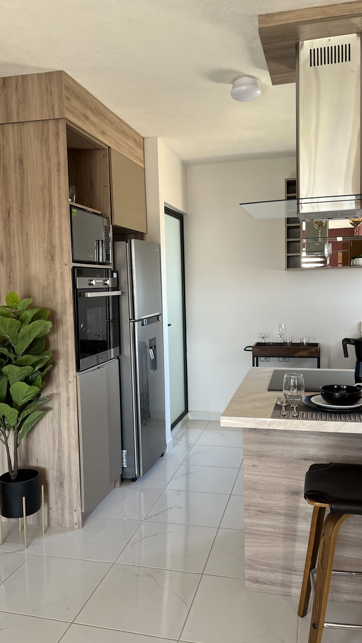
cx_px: 197
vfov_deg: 66.1
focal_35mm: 29
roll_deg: +1.6
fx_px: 495
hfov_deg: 40.2
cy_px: 321
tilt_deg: -4.2
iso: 125
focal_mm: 5.1
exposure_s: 1/121
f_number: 1.6
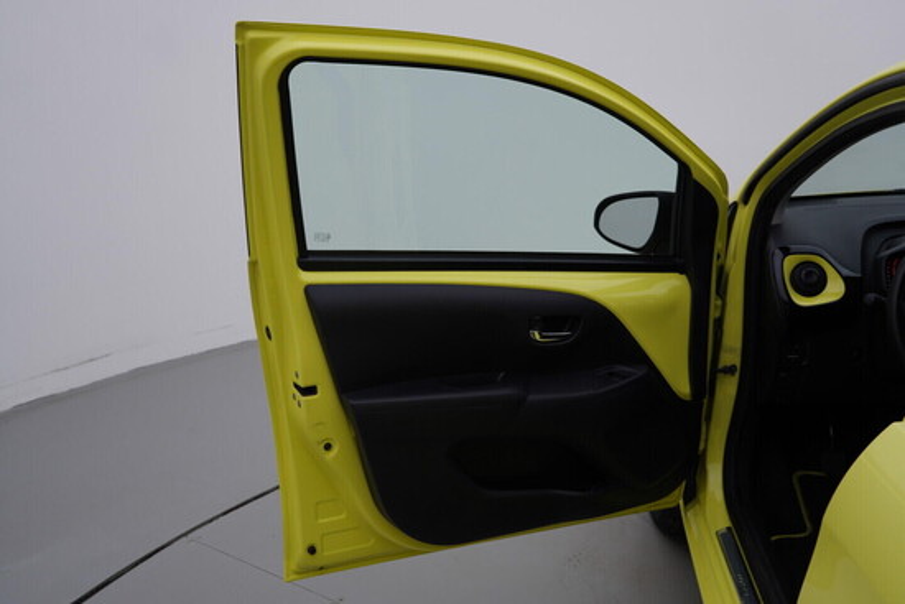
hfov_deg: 53.1
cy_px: 302
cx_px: 452
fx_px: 905
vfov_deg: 36.9
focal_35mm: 36
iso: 125
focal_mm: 24
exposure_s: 1/100
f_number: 4.5
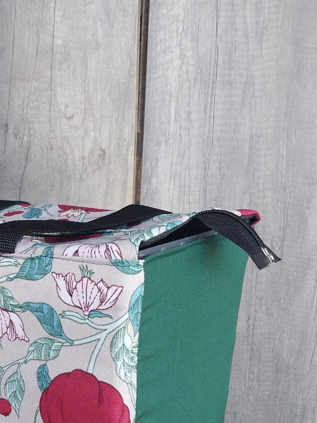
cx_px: 19
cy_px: 359
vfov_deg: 34.1
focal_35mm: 54
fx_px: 659
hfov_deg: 26.0
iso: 64
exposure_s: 1/50
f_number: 1.8
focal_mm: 4
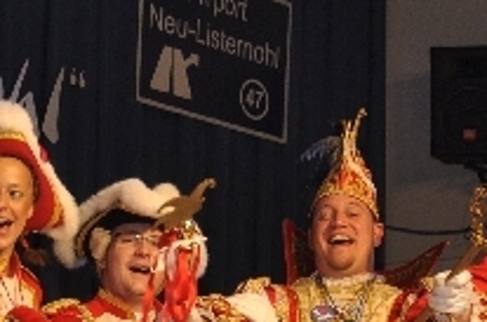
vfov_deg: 7.8
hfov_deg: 11.8
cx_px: 209
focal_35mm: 174
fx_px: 2348
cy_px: 375
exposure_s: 1/80
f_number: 5
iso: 400
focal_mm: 30
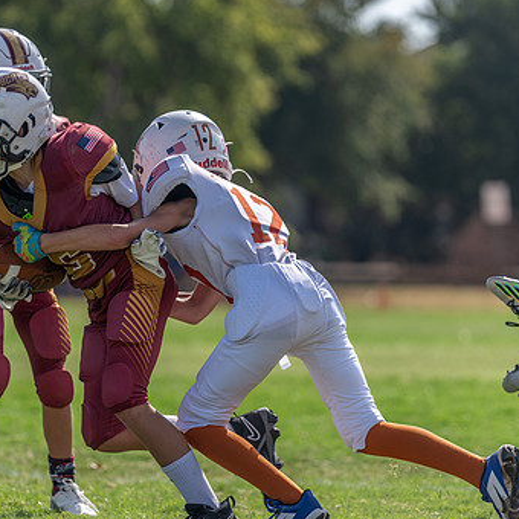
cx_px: 135
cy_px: 291
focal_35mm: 336
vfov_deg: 5.2
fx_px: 5699
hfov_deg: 5.2
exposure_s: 1/1600
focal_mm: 200
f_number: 3.5
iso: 100
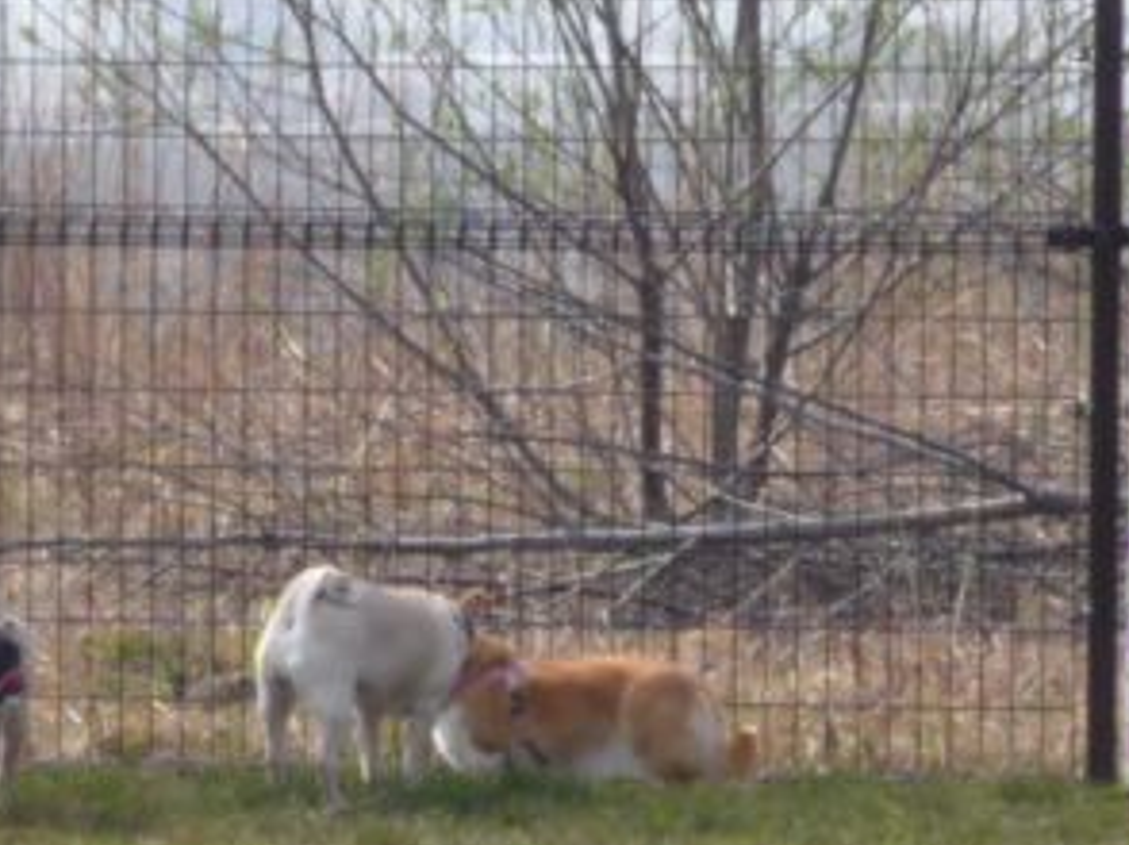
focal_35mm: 294
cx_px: 449
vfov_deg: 5.0
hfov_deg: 6.7
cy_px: 307
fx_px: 9581
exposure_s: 1/500
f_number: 5.6
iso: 160
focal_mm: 17.6
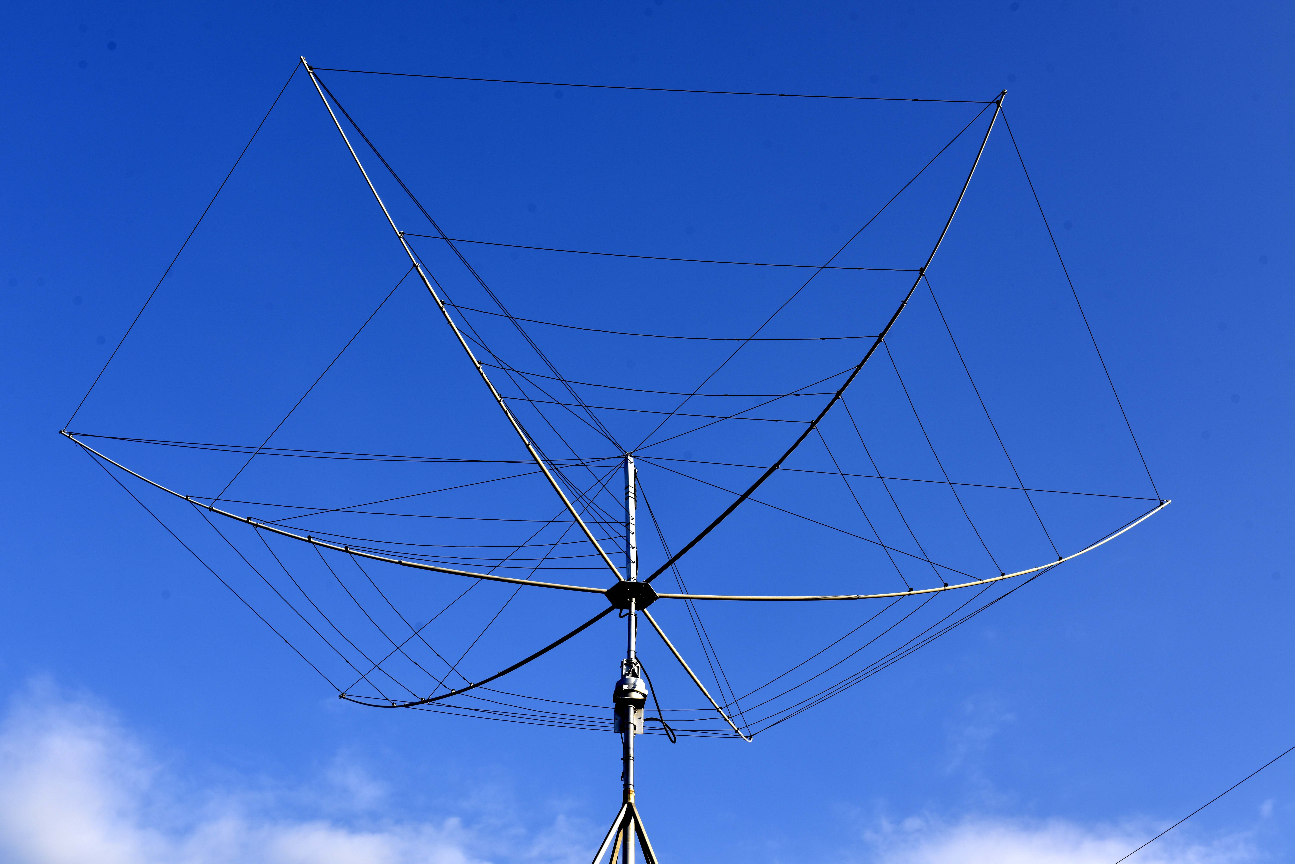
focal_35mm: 58
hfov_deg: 34.5
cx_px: 648
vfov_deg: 23.4
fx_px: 2087
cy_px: 432
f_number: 10
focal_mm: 58
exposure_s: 1/100
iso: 80
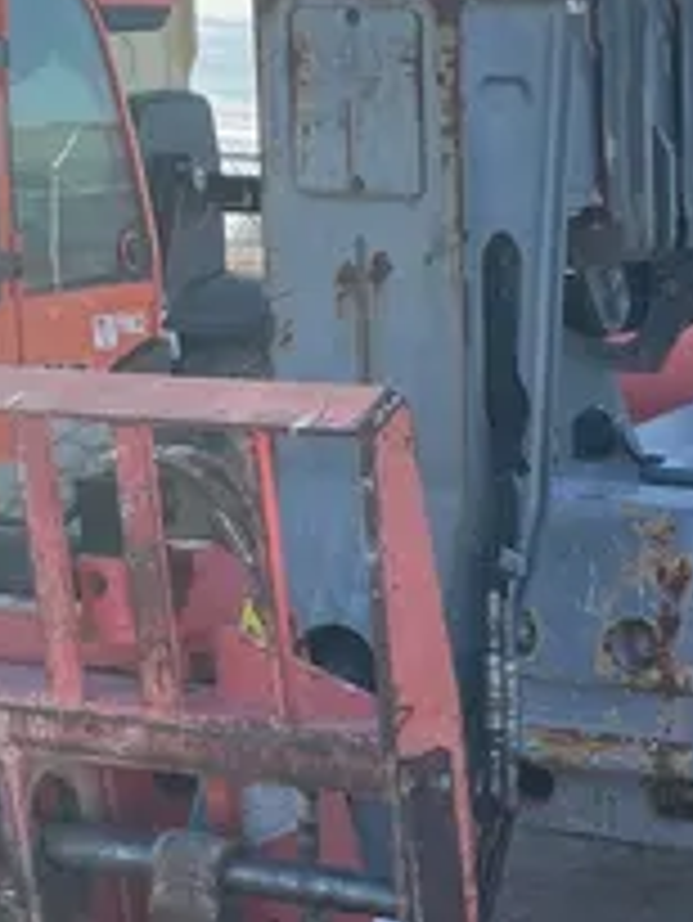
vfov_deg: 20.2
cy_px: 996
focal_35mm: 93
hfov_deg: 15.1
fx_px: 2480
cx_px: 922
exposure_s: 1/1435
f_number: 1.6
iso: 32
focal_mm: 4.2
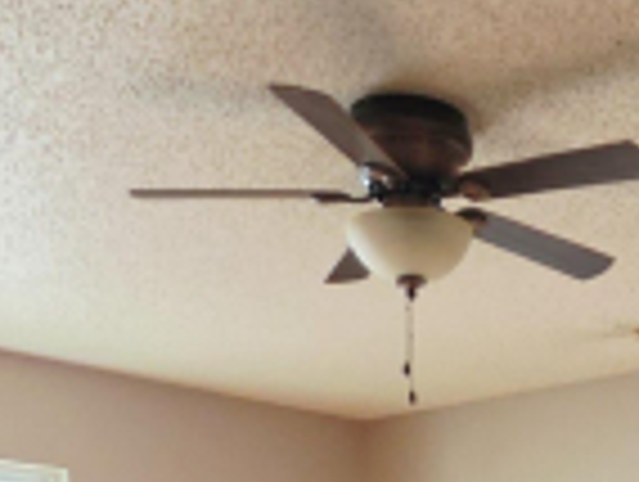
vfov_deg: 16.6
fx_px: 1128
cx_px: 560
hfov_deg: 30.4
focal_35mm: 61
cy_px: 1018
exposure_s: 1/100
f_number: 1.9
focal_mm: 2.2
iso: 250
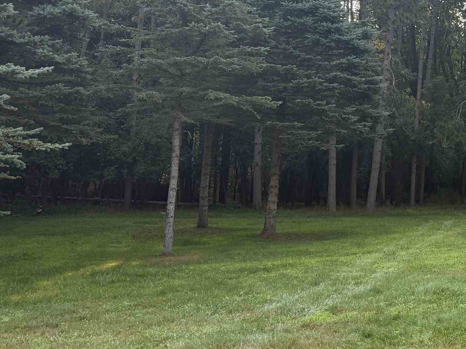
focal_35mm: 55
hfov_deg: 30.7
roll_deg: -0.9
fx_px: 740
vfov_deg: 25.9
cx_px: 527
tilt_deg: +10.2
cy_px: 54
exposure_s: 1/1292
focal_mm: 6.76
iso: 100
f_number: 1.78
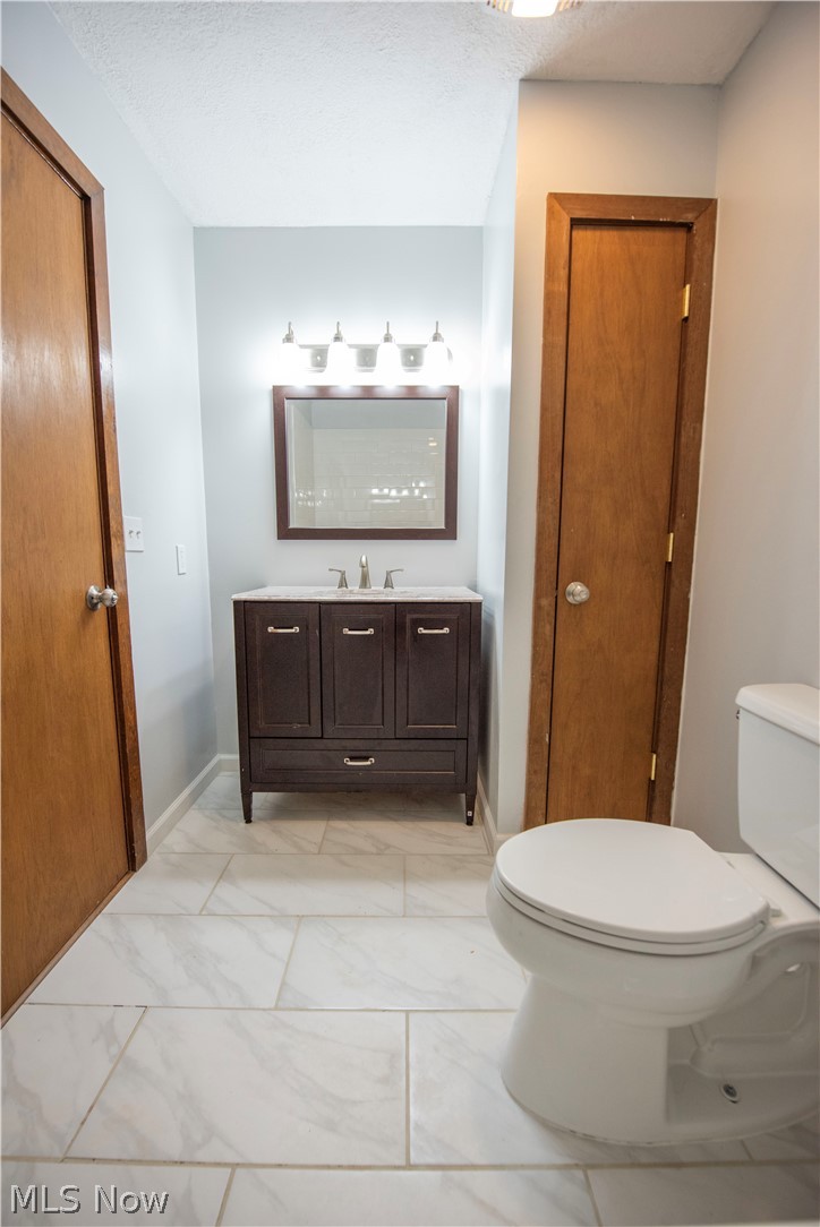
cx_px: 410
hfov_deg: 81.3
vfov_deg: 104.2
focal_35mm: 14
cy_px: 614
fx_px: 478
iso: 1250
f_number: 5.6
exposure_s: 1/100
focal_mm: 14
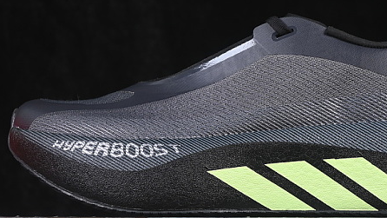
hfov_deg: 15.2
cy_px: 74
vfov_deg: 8.6
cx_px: 259
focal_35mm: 141
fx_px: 1447
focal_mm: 50
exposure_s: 1/60
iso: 160
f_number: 6.3
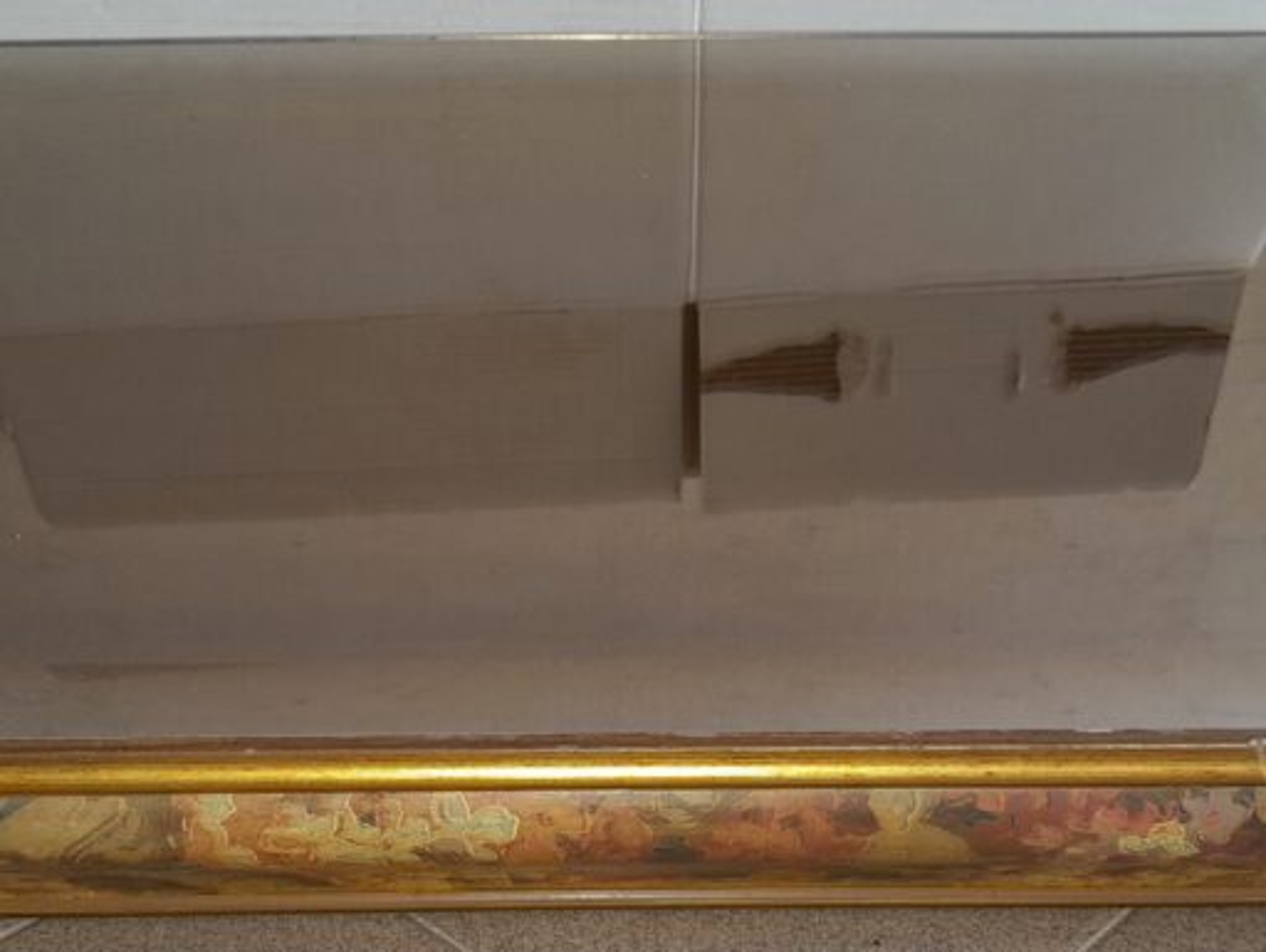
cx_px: 633
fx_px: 988
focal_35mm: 27
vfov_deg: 51.4
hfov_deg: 65.3
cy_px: 476
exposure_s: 1/50
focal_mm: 4
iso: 100
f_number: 1.8
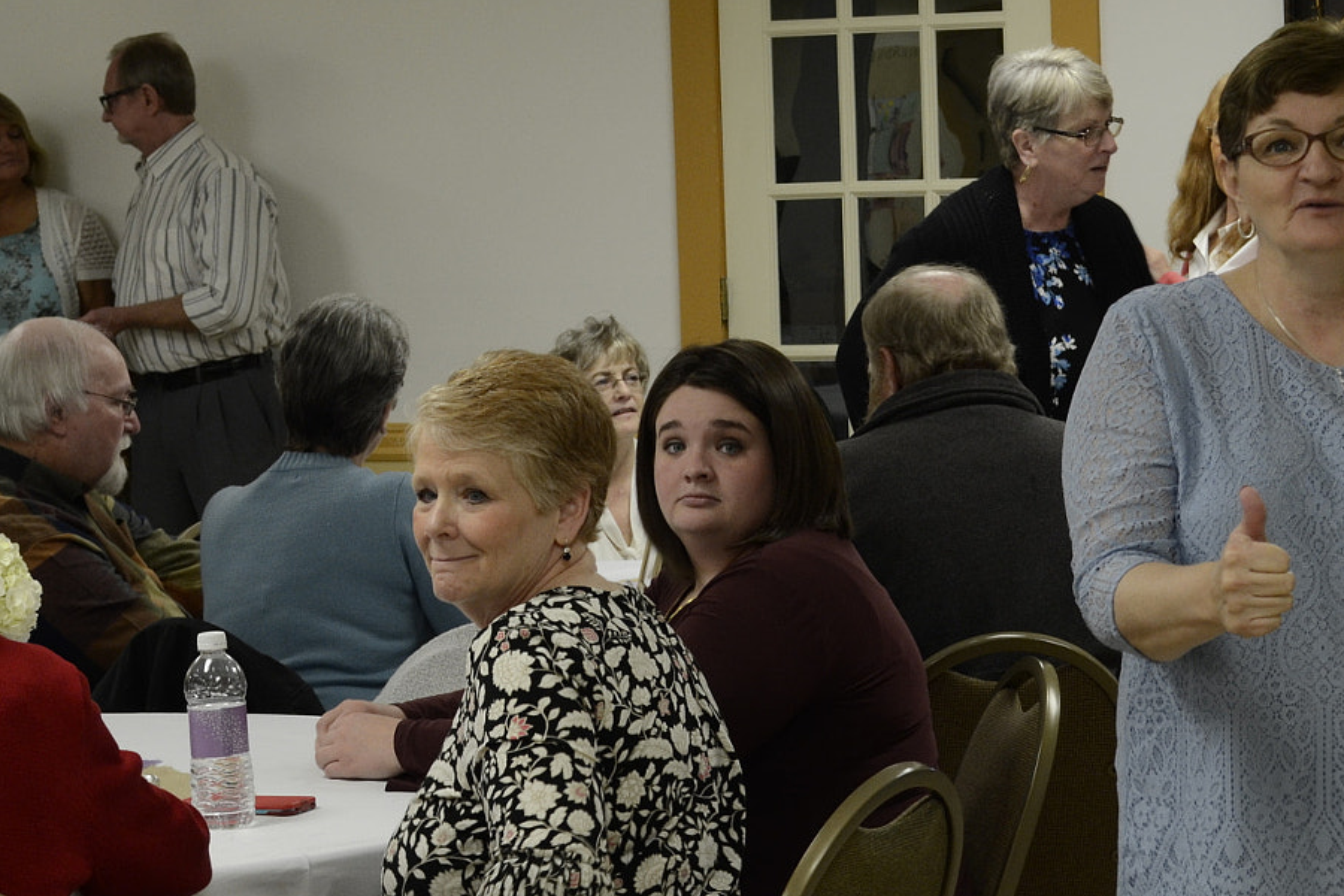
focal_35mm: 112
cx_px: 869
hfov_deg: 18.2
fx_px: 4181
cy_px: 520
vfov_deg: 12.2
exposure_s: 1/25
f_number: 7.1
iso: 400
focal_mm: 42
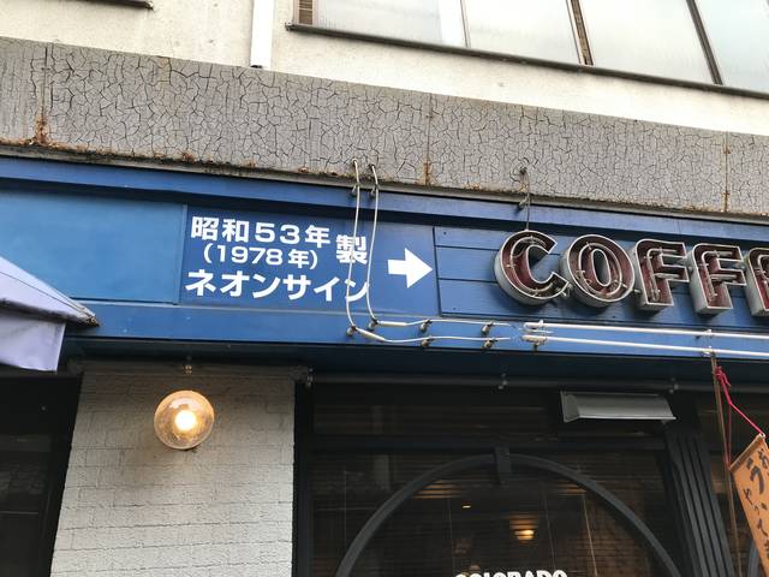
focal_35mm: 28
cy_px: 288
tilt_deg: +24.7
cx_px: 384
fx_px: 622
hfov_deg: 63.4
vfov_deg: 49.7
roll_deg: +3.0
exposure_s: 1/120
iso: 25
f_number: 1.8
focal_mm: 3.99
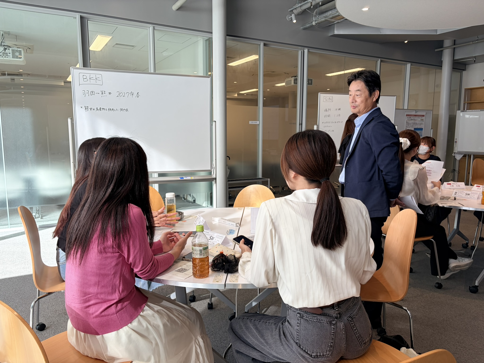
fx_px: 364
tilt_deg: -6.7
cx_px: 242
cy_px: 182
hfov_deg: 67.3
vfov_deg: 53.1
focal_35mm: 26
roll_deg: +0.5
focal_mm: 5.96
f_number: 1.6
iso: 40
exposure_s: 1/282
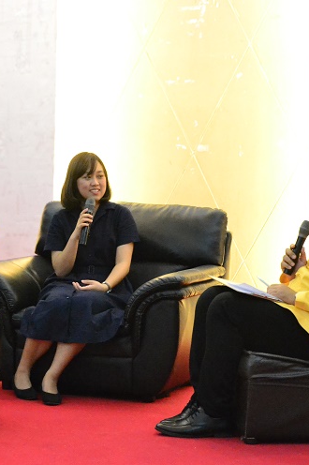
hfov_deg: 14.8
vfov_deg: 22.2
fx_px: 1186
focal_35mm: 92
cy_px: 242
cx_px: 80
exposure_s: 1/60
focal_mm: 38
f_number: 5
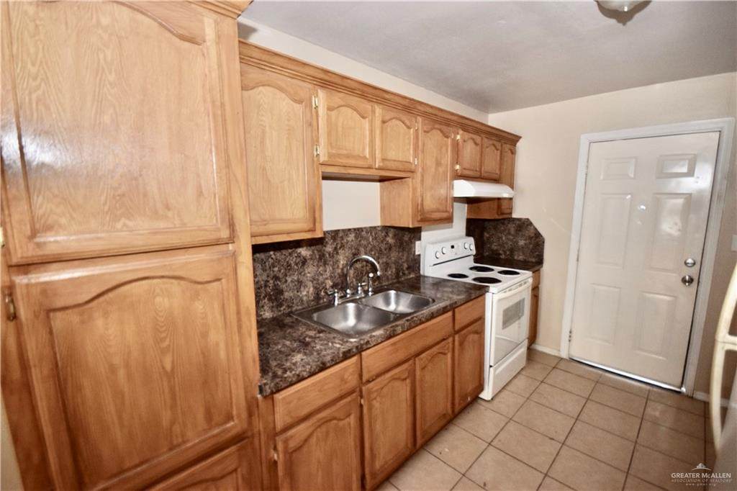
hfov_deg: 100.4
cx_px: 368
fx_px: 307
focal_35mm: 15
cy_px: 246
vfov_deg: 77.3
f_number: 4
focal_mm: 10
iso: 800
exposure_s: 1/5
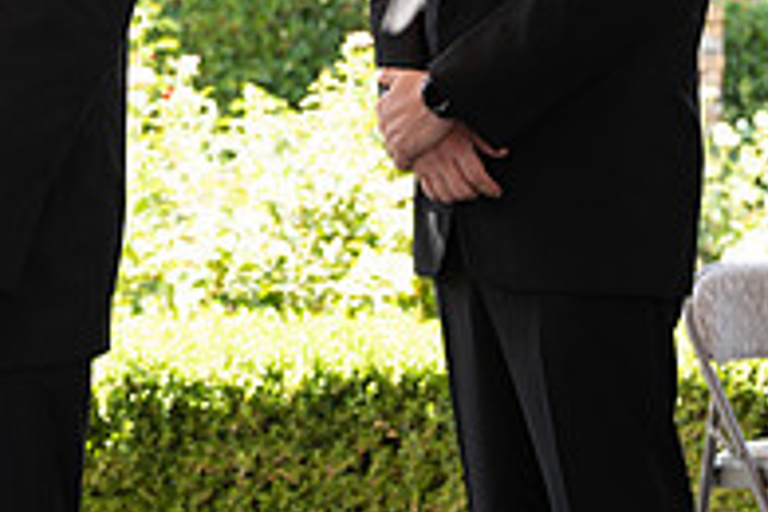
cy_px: 18
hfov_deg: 16.4
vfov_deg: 11.1
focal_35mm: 122
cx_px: -12
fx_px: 2602
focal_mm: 41
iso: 100
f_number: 3.2
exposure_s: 1/100
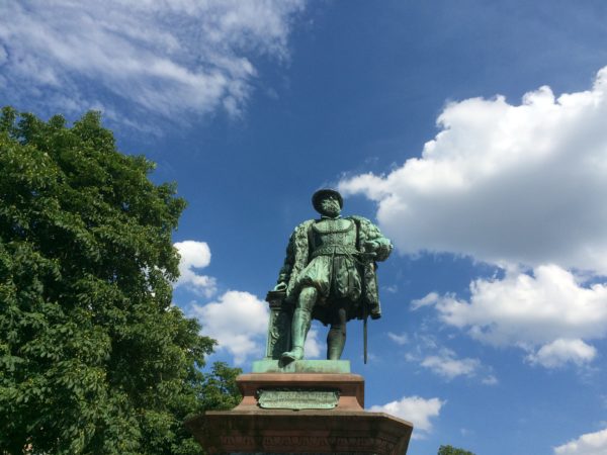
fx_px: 509
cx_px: 304
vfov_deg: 48.2
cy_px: 228
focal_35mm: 29
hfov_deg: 61.7
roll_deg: -2.3
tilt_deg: +38.5
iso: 32
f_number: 2.2
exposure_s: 1/3425
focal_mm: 4.15
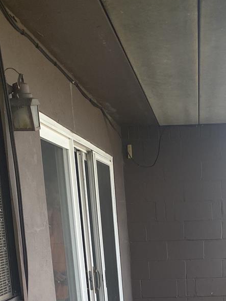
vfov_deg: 25.8
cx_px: 205
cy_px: 374
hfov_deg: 21.7
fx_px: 574
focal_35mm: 66
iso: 32
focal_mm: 4.25
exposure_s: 1/527
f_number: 1.8
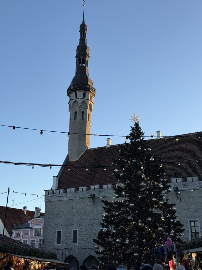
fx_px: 373
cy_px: 135
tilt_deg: +21.0
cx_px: 101
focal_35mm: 48
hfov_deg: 30.3
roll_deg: -0.4
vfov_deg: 39.7
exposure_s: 1/1242
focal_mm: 6.76
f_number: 1.78
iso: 64
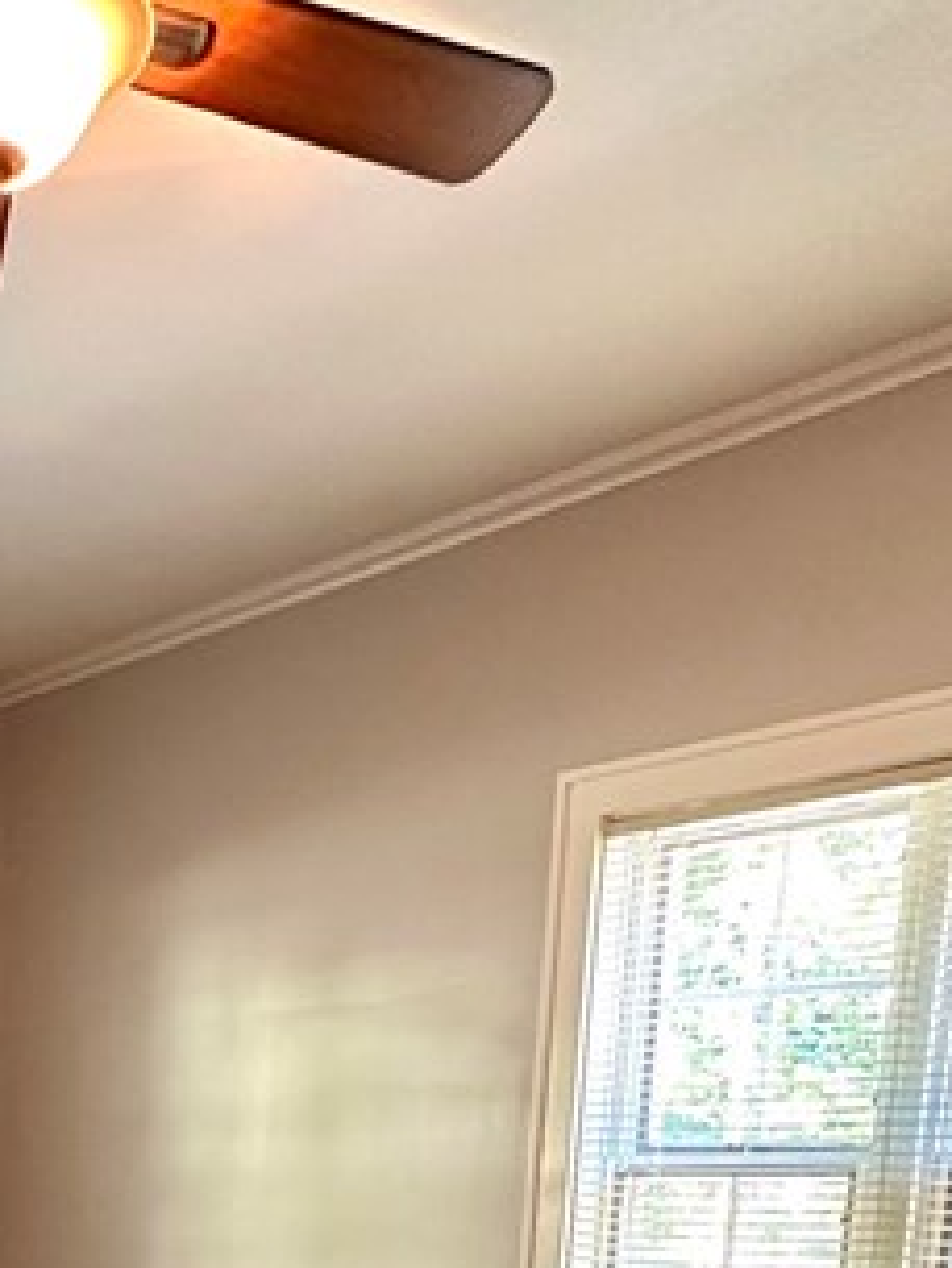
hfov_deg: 28.4
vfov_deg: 33.0
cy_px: 1526
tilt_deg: -11.6
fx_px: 1722
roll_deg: -0.6
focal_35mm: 47
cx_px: -67
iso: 250
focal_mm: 2.22
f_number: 2.2
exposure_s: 1/60
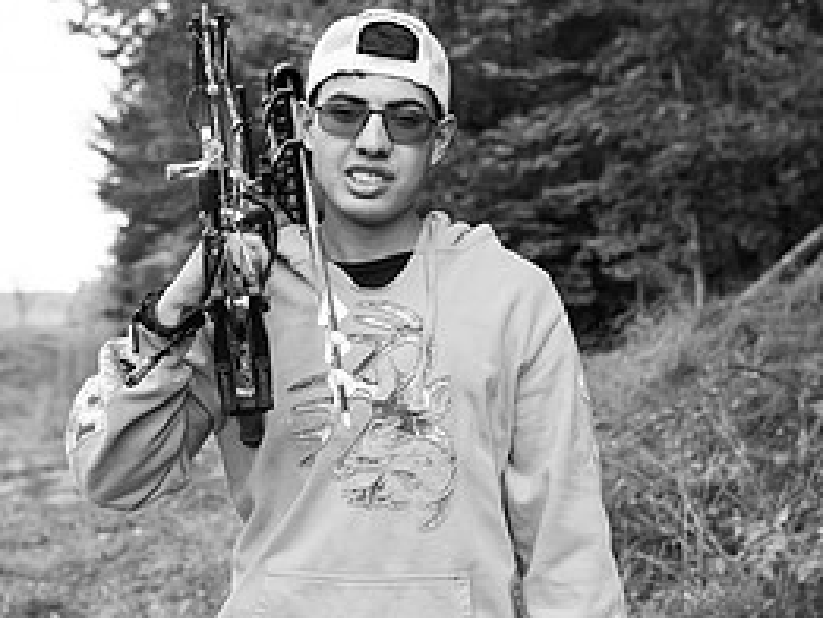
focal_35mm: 58
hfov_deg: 33.2
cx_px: 389
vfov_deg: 25.3
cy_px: 303
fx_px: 1380
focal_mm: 35
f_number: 4
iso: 400
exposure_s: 1/250
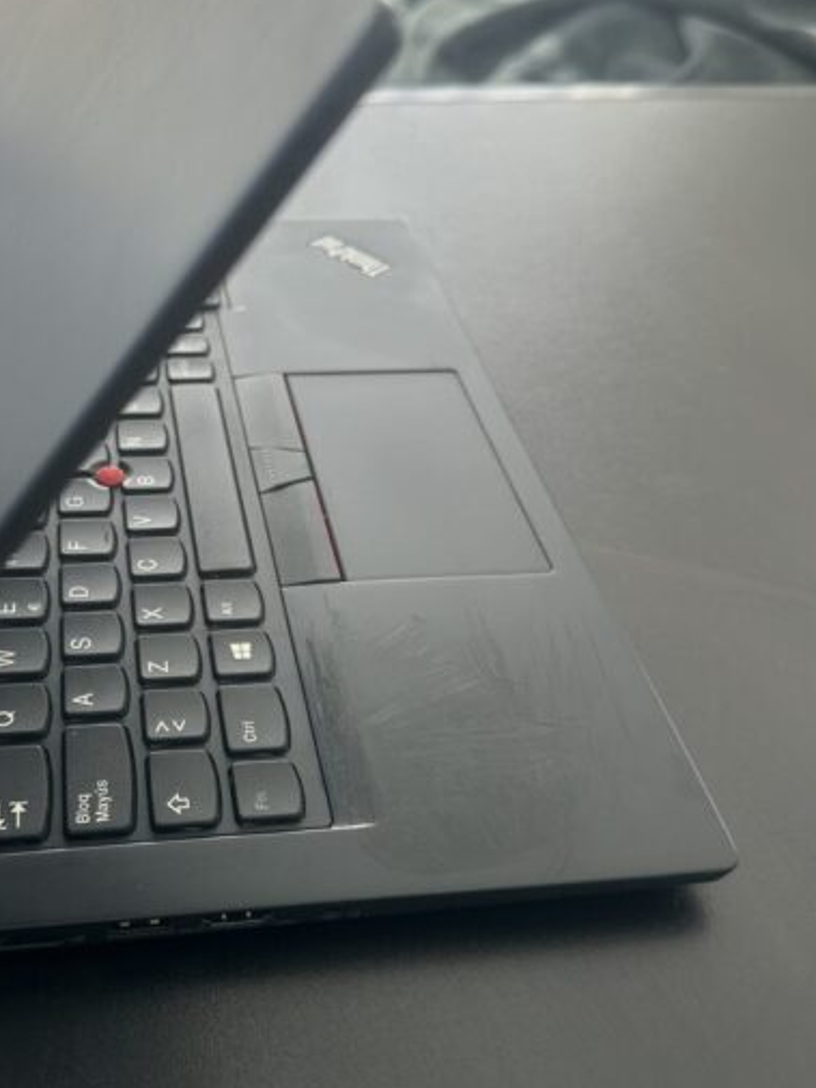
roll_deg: -2.8
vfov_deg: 48.9
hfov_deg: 37.2
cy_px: 504
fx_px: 1194
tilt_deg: -38.4
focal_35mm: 38
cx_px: 245
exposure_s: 1/672
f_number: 1.78
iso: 80
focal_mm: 6.86
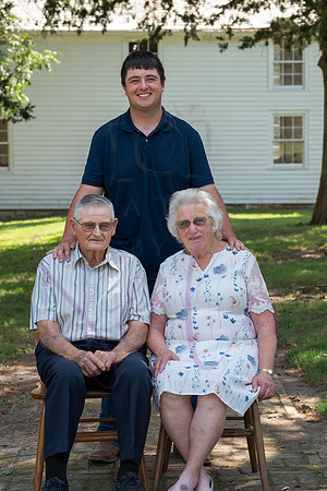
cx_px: 164
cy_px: 246
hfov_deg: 13.0
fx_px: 1431
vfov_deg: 19.5
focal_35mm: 105
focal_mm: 105
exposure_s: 1/160
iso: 400
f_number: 8
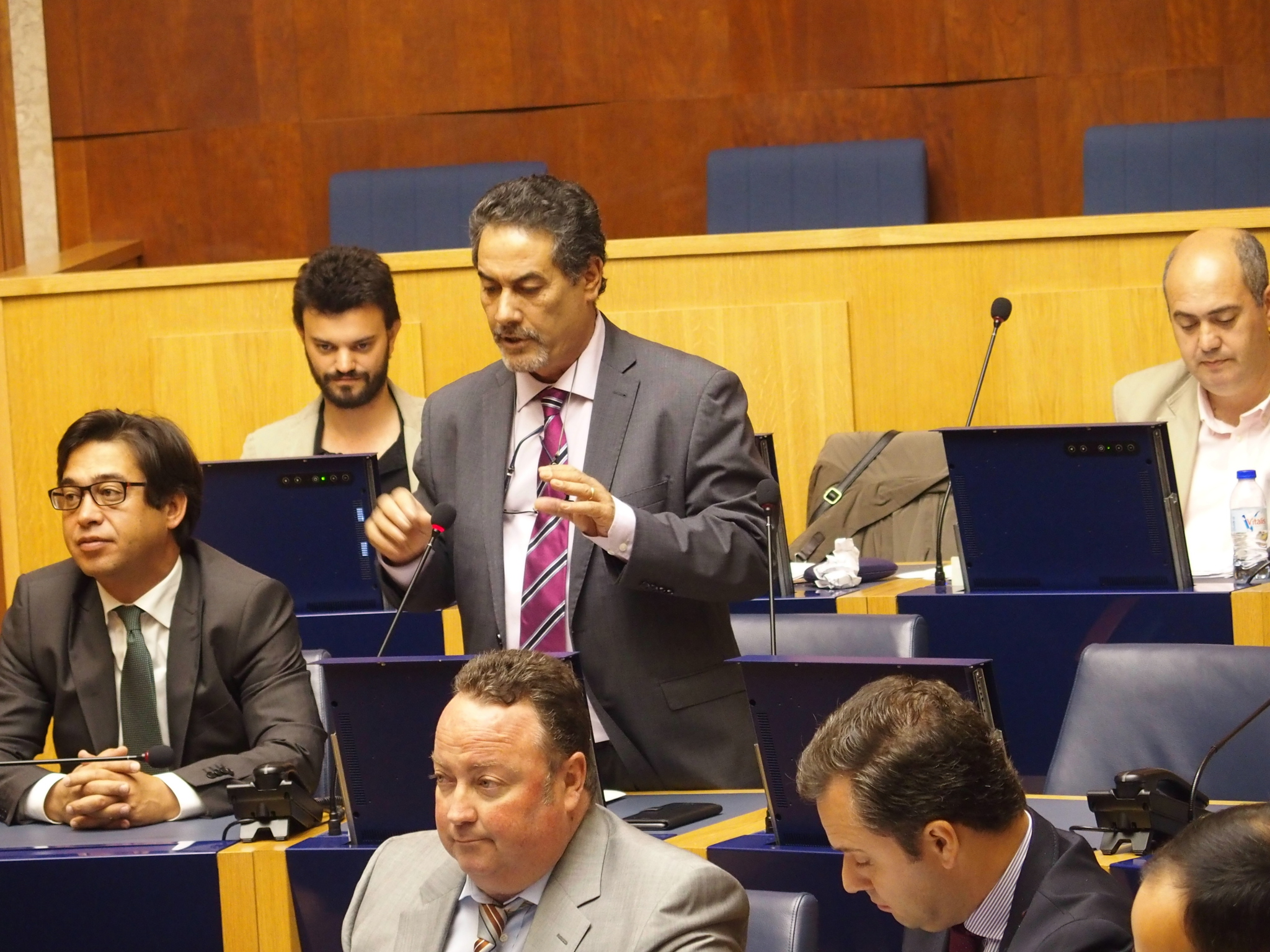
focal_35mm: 150
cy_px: 476
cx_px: 635
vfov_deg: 9.9
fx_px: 5503
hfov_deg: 13.2
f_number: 2.8
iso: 800
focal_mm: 31.8
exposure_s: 1/60
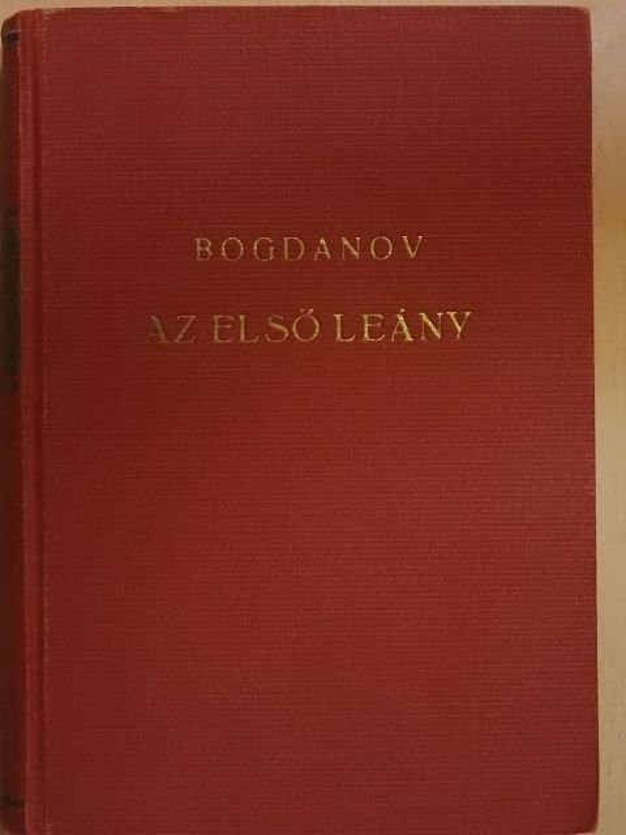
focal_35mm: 80
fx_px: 1929
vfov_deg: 24.4
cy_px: 418
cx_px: 313
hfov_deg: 18.4
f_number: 4.5
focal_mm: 14.3
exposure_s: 1/100
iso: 1600
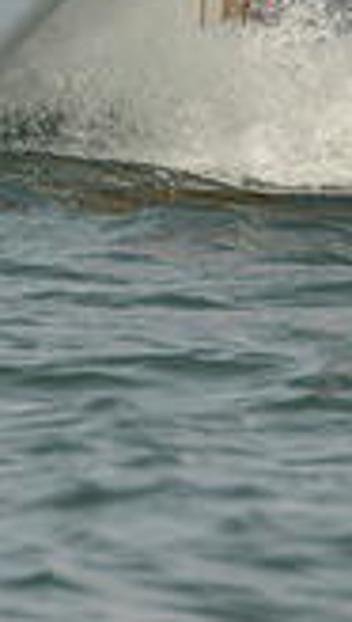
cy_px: -228
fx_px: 24375
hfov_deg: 0.8
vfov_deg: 1.5
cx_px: 119
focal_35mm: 1478
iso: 280
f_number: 9
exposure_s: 1/1000
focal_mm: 400
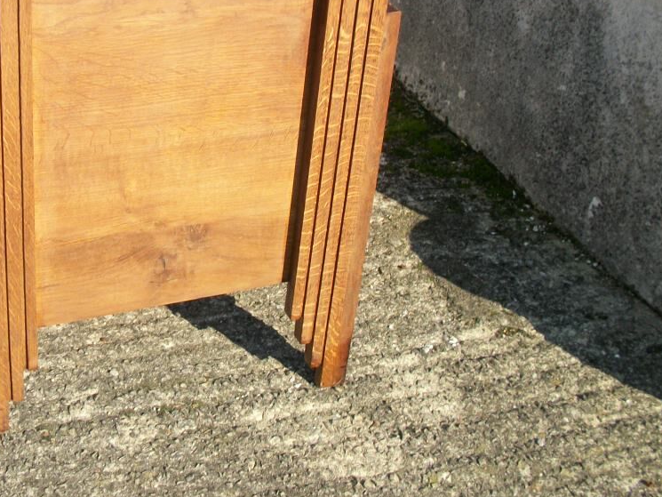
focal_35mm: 55
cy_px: 116
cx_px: 148
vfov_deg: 26.2
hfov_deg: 34.1
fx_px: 1052
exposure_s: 1/100
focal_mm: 5.7
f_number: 8.8
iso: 80
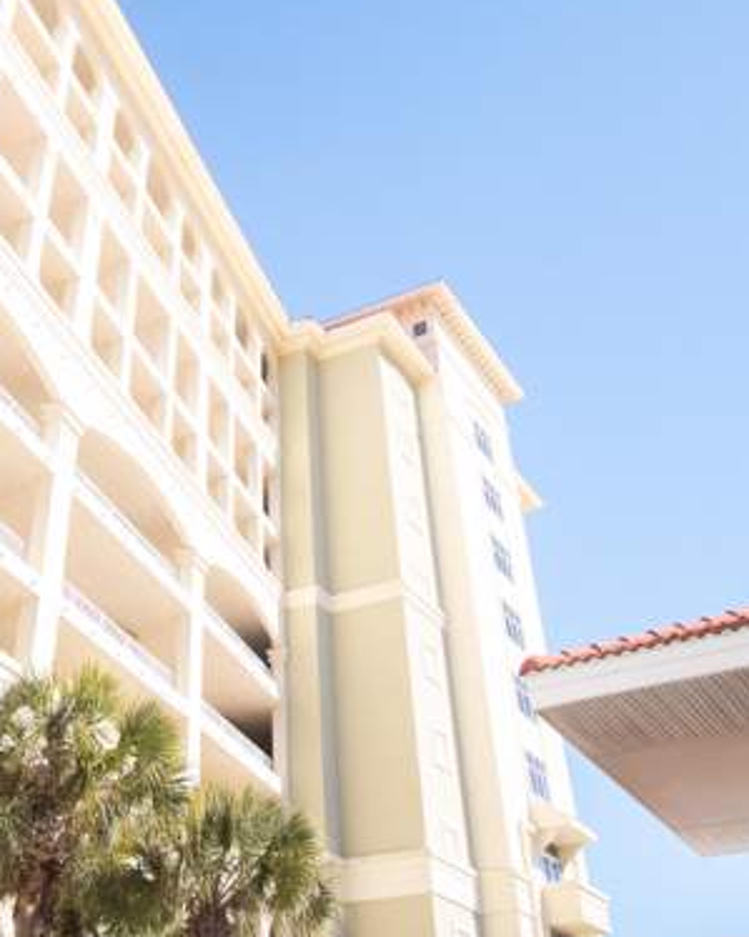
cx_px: 281
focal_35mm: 38
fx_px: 1053
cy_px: 277
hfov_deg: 38.9
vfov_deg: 46.8
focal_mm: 14
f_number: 3.5
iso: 1250
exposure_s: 1/8000
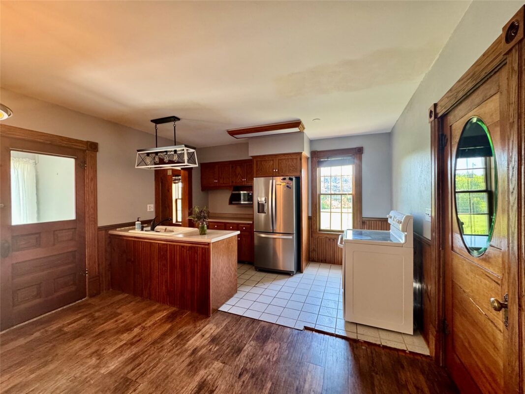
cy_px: 197
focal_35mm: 14
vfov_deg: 85.7
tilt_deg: -1.3
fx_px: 212
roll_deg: +1.0
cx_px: 262
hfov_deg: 102.1
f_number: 2.2
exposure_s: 1/60
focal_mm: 2.22
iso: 250
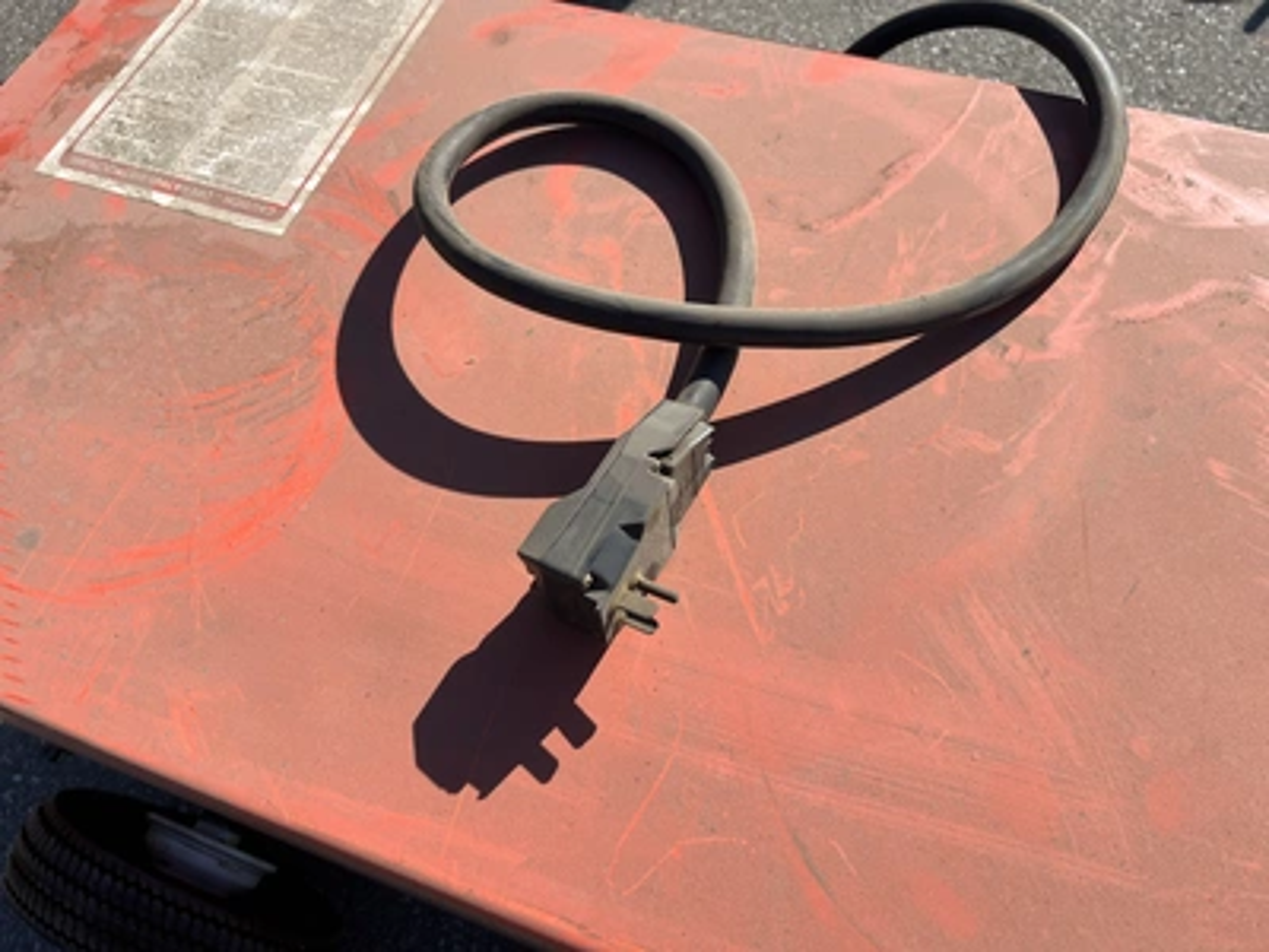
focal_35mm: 26
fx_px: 953
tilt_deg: -61.5
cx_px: 634
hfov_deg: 67.3
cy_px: 476
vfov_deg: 53.1
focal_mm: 5.1
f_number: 1.6
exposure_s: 1/2222
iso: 50
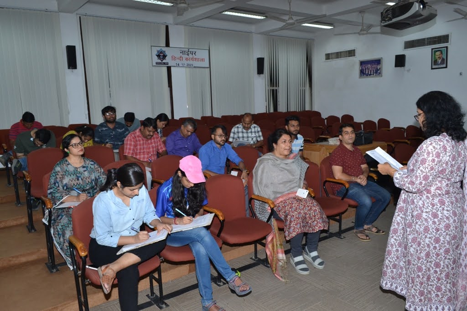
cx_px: 234
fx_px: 350
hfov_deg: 67.4
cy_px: 156
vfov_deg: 47.9
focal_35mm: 27
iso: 800
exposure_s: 1/200
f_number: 6.3
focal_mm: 18
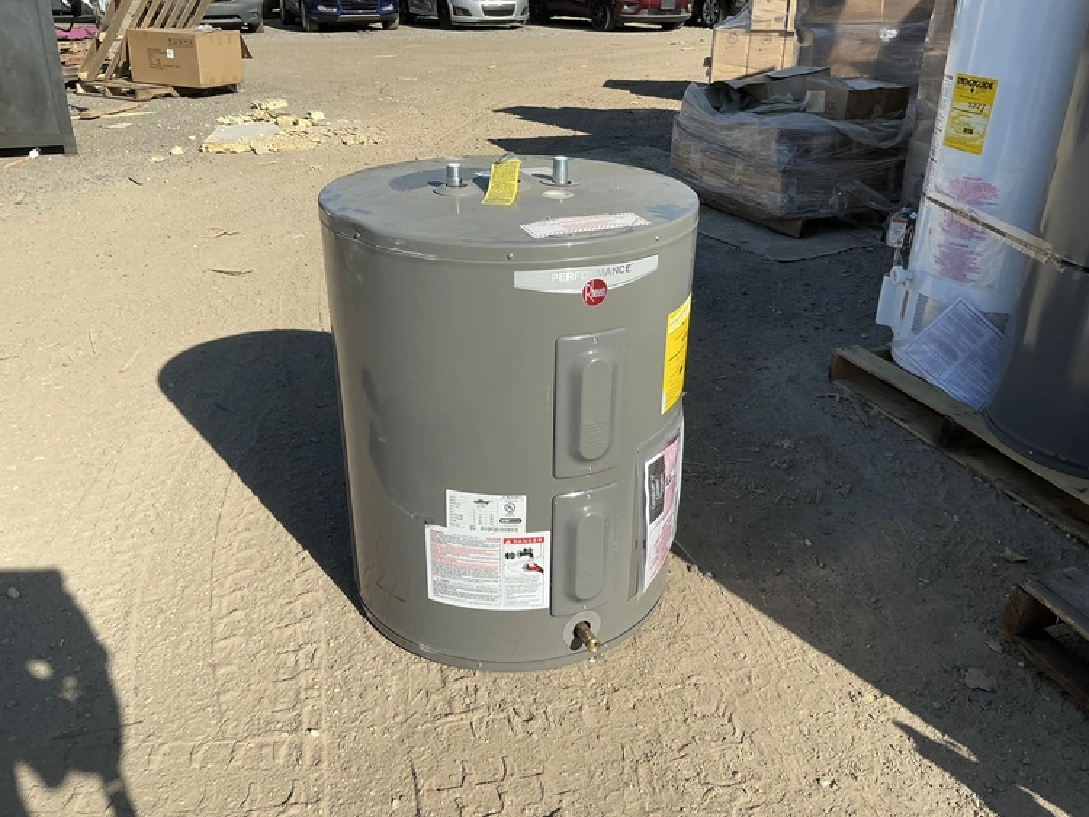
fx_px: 881
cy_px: 408
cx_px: 544
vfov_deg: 49.8
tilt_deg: -27.7
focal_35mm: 28
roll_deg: -0.9
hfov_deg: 63.4
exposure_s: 1/1984
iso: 25
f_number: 1.8
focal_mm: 3
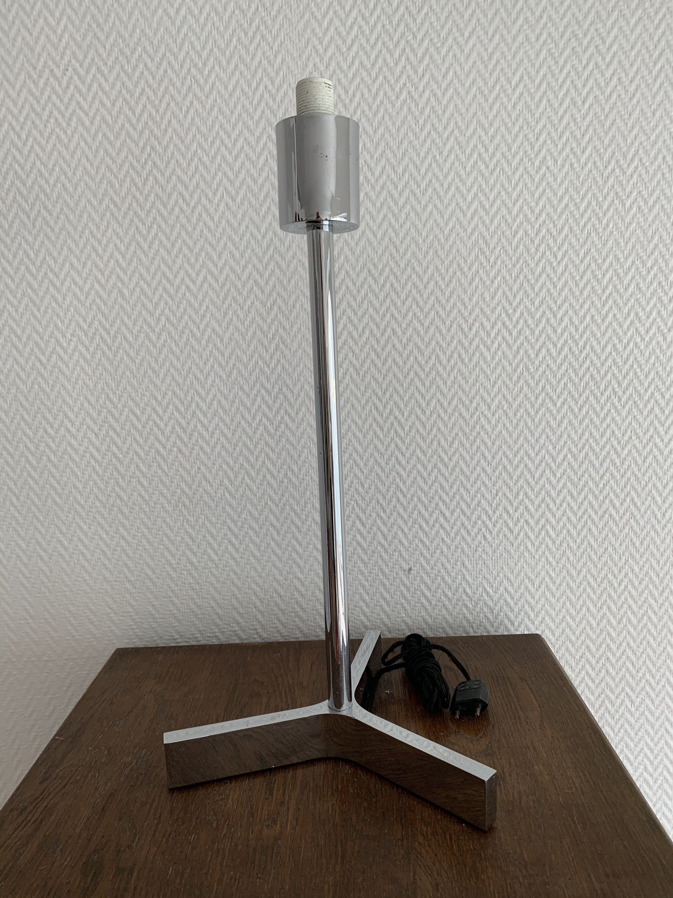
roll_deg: +2.2
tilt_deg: -9.8
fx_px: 674
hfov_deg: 53.1
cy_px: 449
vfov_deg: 67.3
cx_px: 336
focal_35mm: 26
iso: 100
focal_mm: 4.25
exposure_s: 1/105
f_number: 1.8
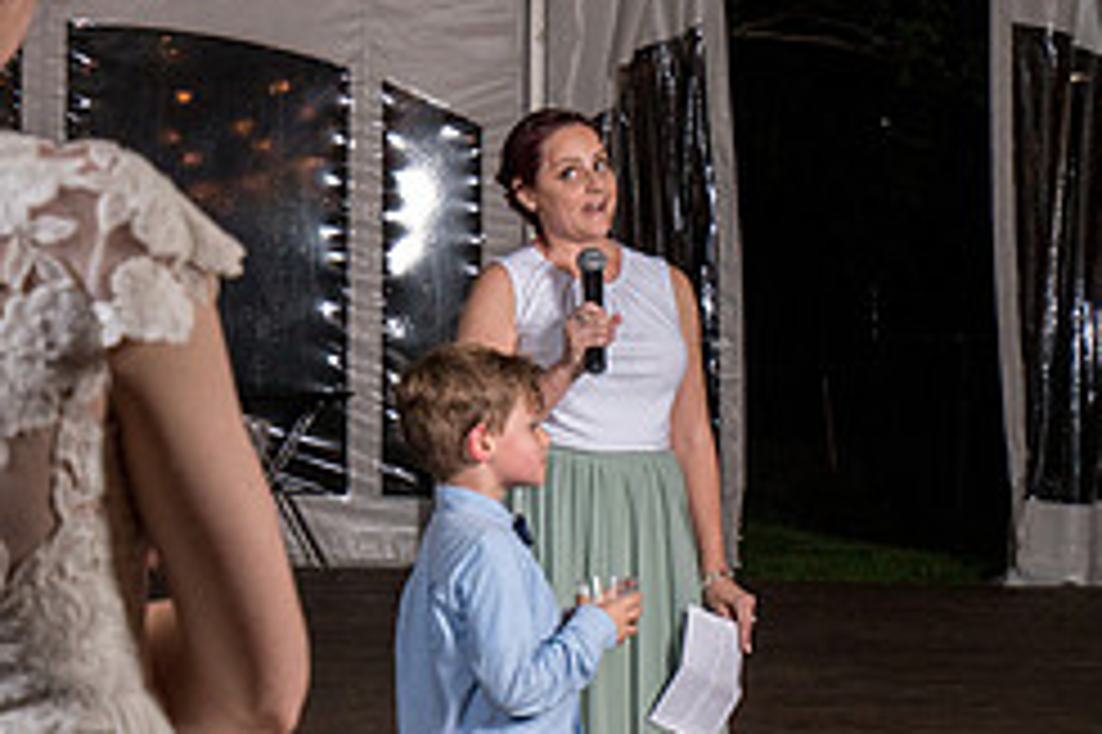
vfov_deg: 14.8
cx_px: 126
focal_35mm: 92
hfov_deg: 21.7
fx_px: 2814
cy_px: 390
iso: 2000
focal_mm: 35
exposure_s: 1/200
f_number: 5
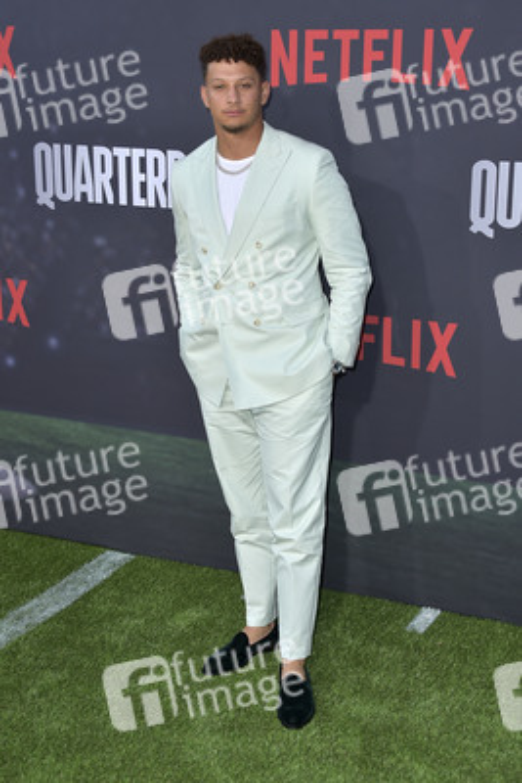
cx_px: 261
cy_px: 392
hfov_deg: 27.0
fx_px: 1086
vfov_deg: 39.6
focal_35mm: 50
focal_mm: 50
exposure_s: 1/250
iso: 320
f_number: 6.3
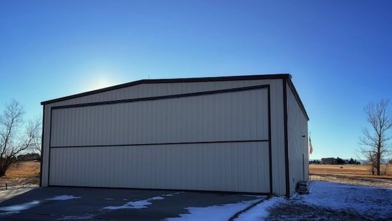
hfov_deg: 66.0
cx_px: 192
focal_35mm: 29
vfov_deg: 40.0
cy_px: 136
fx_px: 302
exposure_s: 1/4065
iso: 64
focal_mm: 5.96
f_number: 1.6
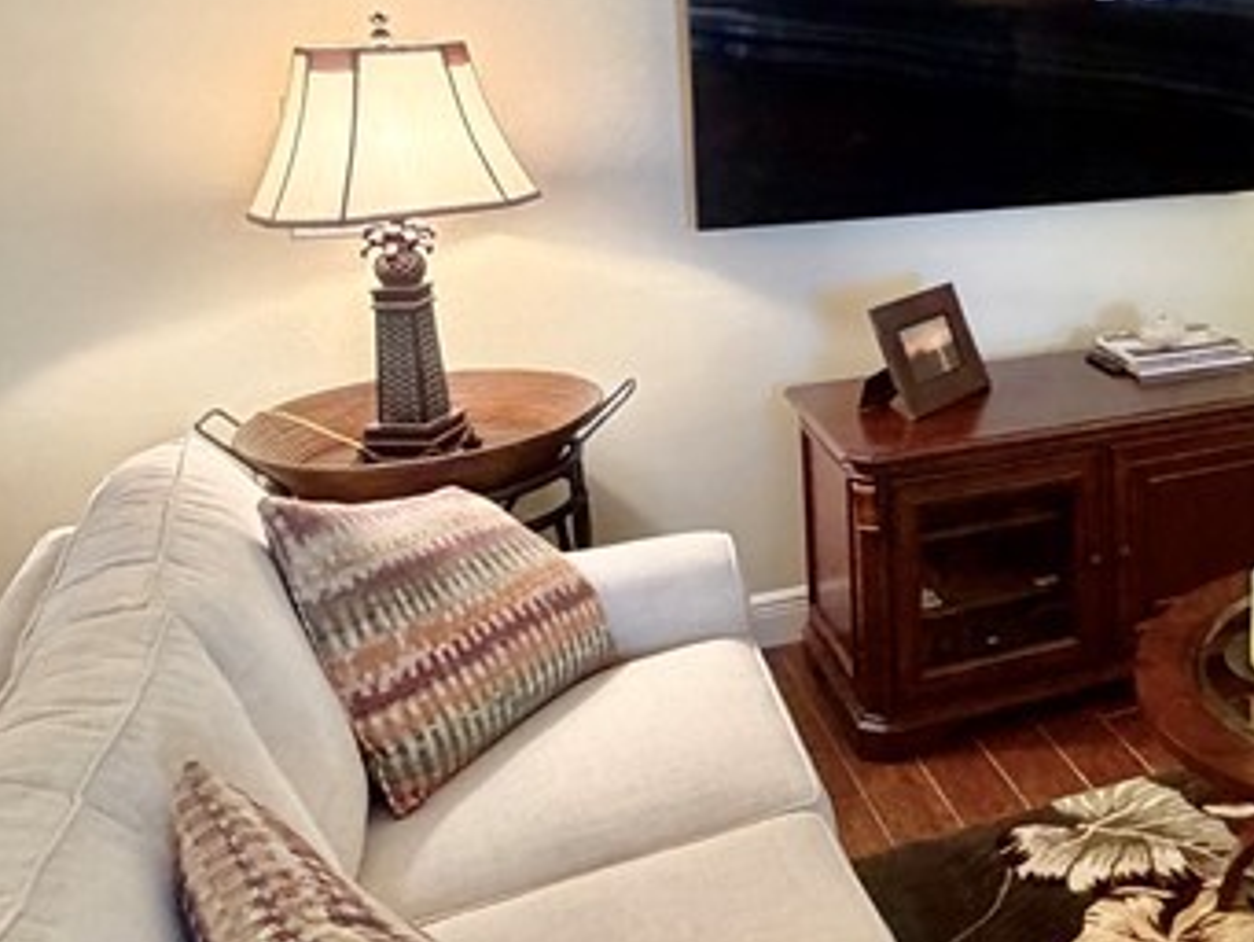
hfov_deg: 39.4
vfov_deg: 33.5
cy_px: 206
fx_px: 1522
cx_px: 1258
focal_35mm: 42
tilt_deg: -8.8
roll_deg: -0.3
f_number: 2.2
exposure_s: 1/60
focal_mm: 2.22
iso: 400
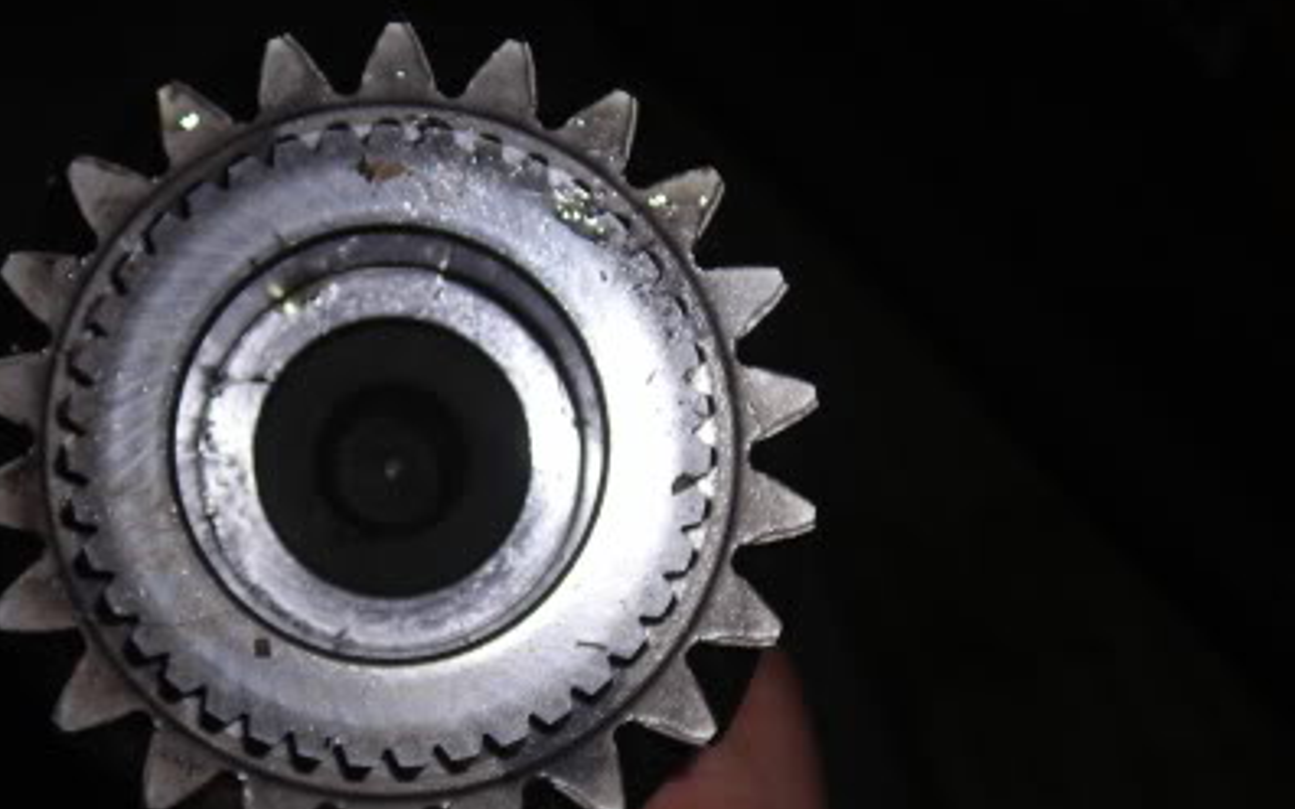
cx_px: 385
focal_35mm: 70
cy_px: 496
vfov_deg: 18.6
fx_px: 2470
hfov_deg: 29.1
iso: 50
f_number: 6.6
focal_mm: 6.8
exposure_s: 1/60.1
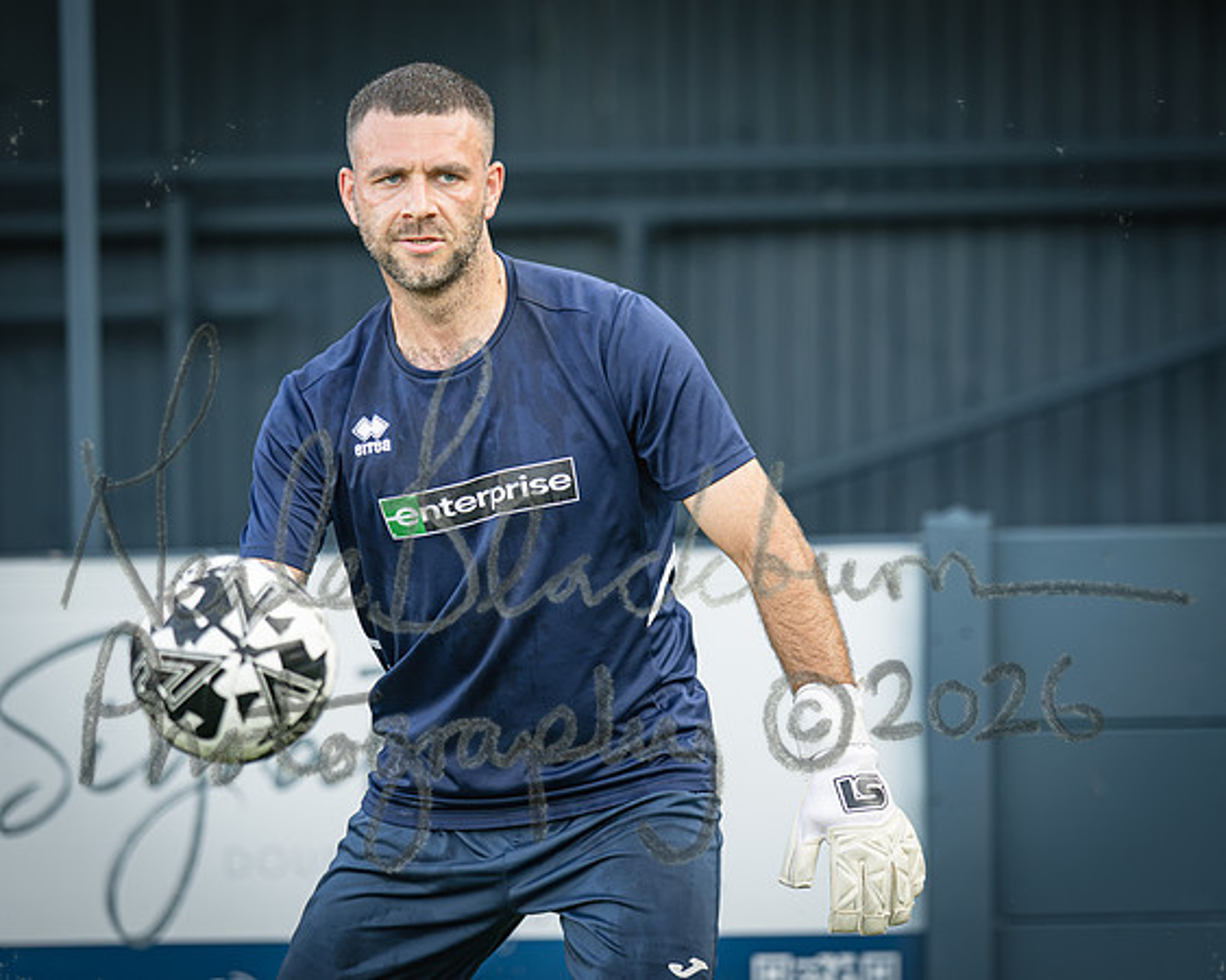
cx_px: 485
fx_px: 7241
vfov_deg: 7.7
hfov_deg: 9.7
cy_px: 351
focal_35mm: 200
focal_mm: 135
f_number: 1.8
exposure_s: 1/2000
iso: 400
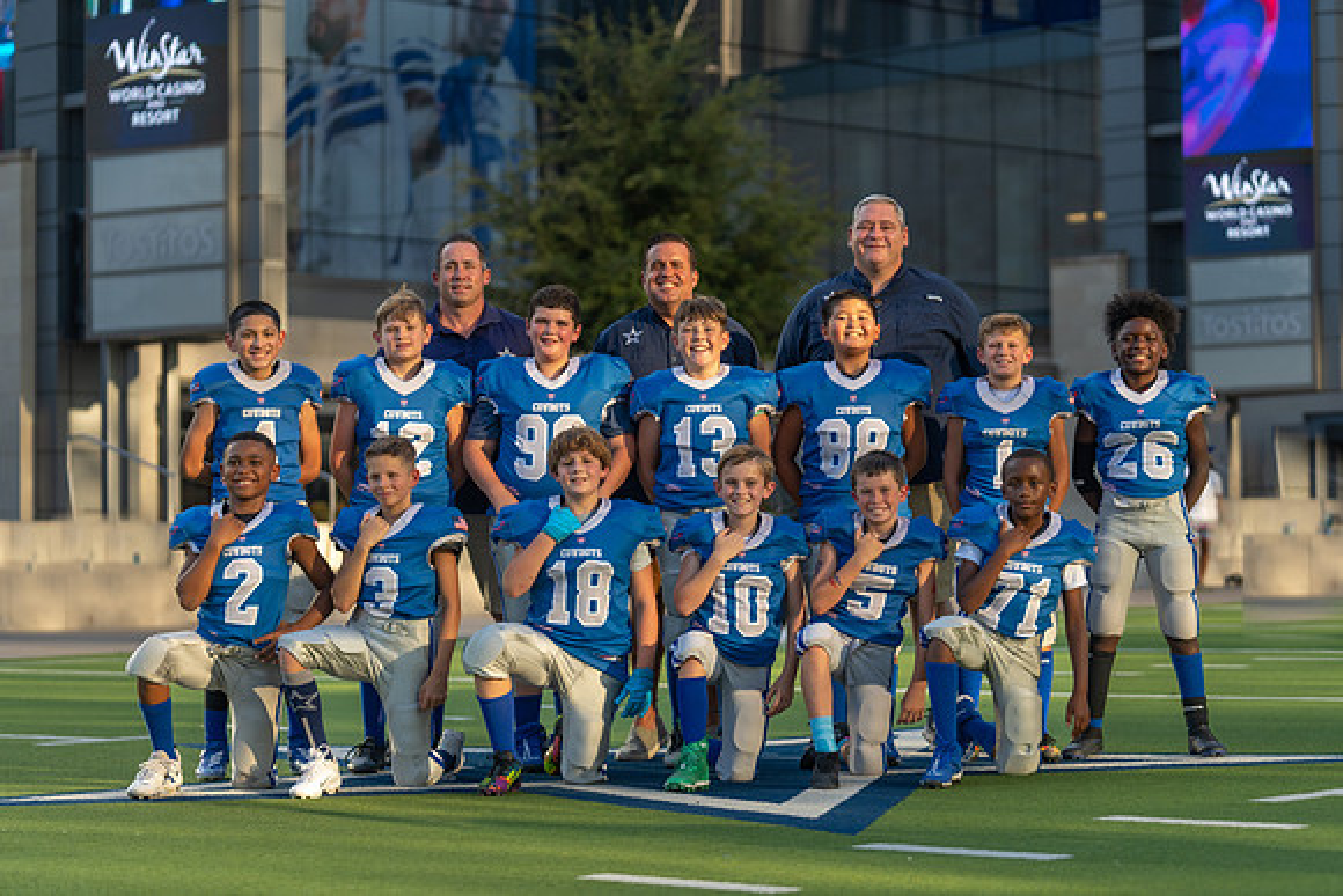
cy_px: 448
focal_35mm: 94
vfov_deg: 14.6
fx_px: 3507
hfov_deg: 21.7
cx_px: 672
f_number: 2.8
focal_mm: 94
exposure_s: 1/640
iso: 100
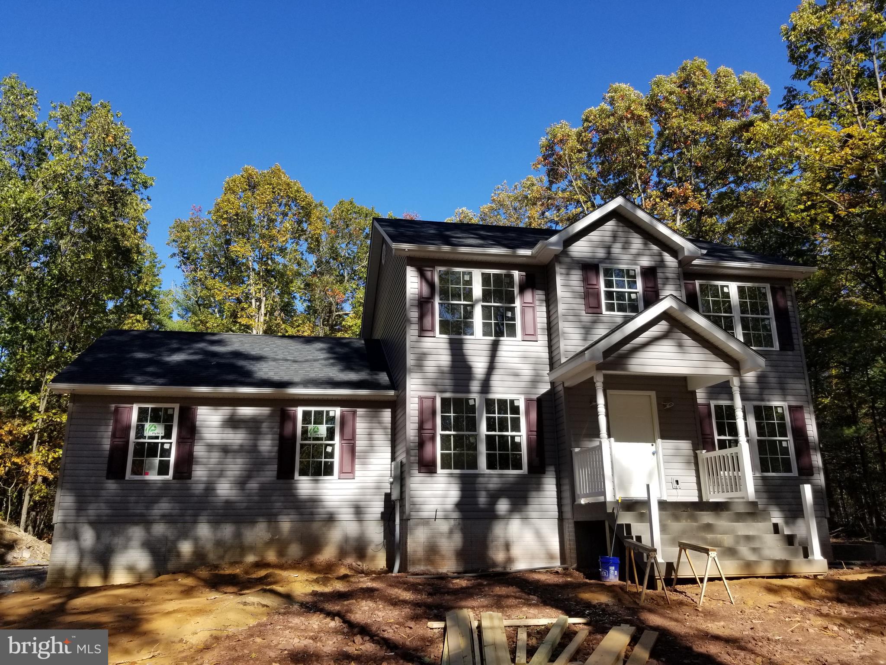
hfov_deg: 67.3
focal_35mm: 26
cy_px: 332
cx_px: 443
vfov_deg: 53.1
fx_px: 665
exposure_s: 1/1532
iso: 50
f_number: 1.7
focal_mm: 4.25
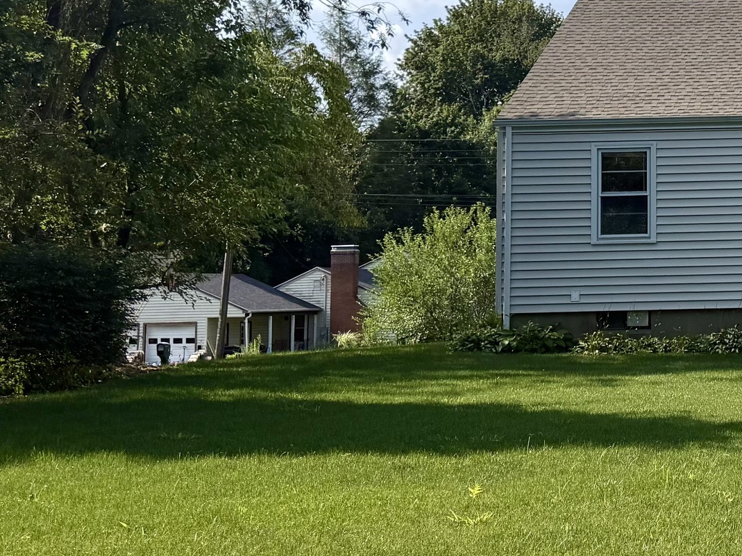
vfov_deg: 21.1
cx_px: 915
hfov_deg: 25.1
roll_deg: +1.9
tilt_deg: +4.4
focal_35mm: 69
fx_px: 1479
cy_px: 136
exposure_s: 1/4975
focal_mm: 6.76
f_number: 1.78
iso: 80
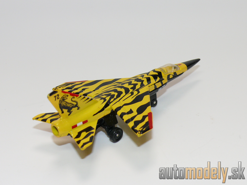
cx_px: 124
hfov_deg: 26.3
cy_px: 92
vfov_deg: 19.9
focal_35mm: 74
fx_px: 528
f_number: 4
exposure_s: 1/30
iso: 100
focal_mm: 11.2
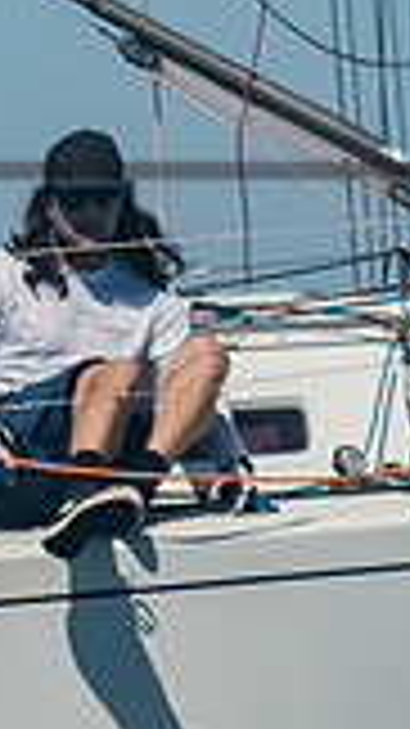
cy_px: -20
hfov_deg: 1.4
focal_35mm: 846
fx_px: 16368
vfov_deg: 2.6
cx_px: -1140
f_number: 6.3
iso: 160
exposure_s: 1/1000
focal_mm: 145
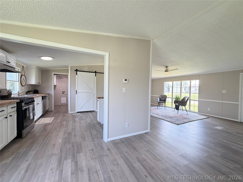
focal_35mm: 14
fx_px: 98
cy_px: 91
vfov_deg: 85.7
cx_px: 122
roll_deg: -1.5
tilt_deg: -1.6
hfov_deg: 102.1
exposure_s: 1/60
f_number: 2.2
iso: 200
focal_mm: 2.22
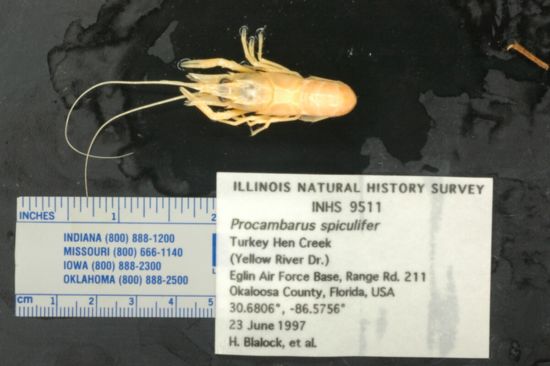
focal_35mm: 90
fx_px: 1374
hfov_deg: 22.6
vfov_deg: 15.2
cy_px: 183
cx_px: 275
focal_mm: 60
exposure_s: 1/1.6
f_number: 25
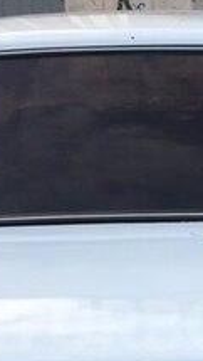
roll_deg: +0.9
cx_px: 180
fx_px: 928
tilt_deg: -17.6
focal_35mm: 97
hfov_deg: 12.4
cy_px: 325
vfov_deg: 21.5
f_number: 2.2
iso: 25
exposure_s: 1/561
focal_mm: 4.15
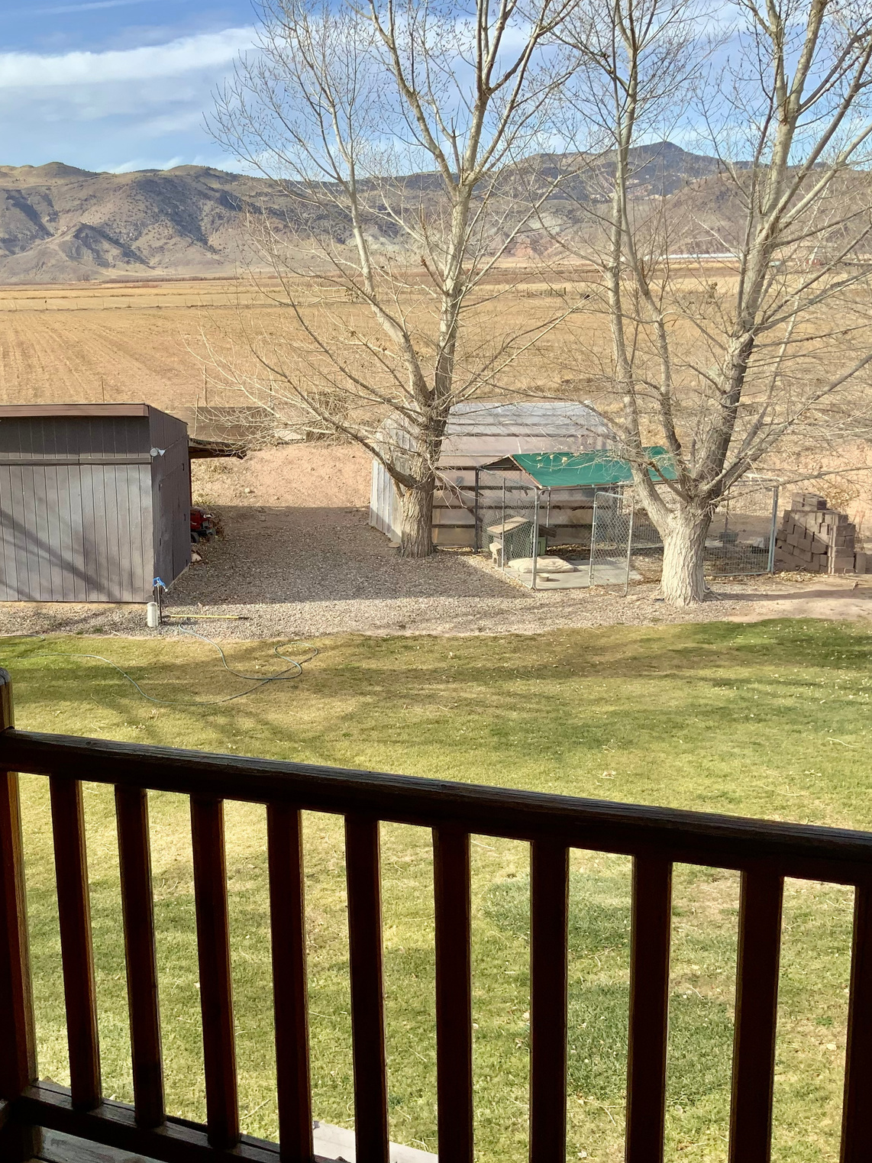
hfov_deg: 35.8
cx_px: 195
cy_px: 584
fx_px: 1310
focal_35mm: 39
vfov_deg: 47.9
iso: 16
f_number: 1.8
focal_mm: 3
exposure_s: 1/1015
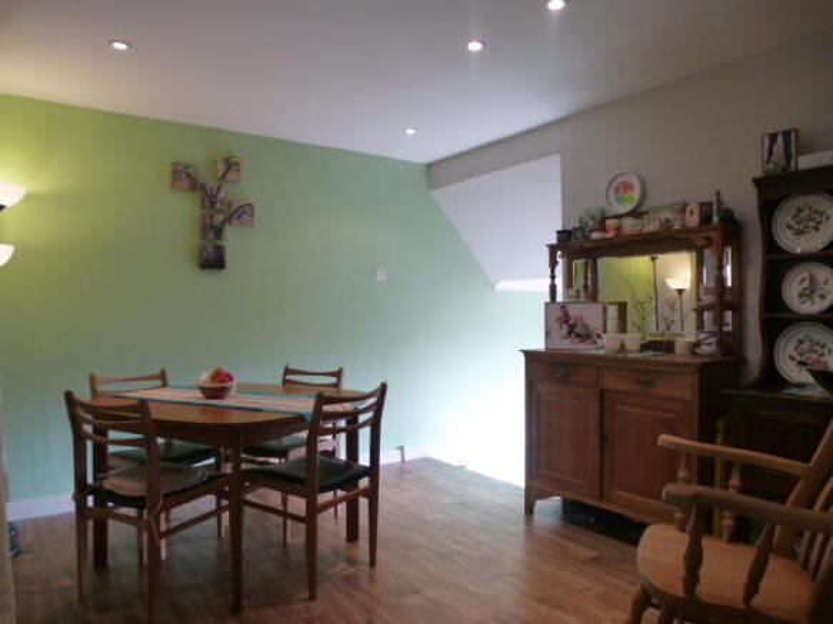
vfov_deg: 56.8
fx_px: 577
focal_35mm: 24
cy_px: 312
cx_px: 416
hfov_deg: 71.6
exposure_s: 1/60
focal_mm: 4.3
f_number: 3.3
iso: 320
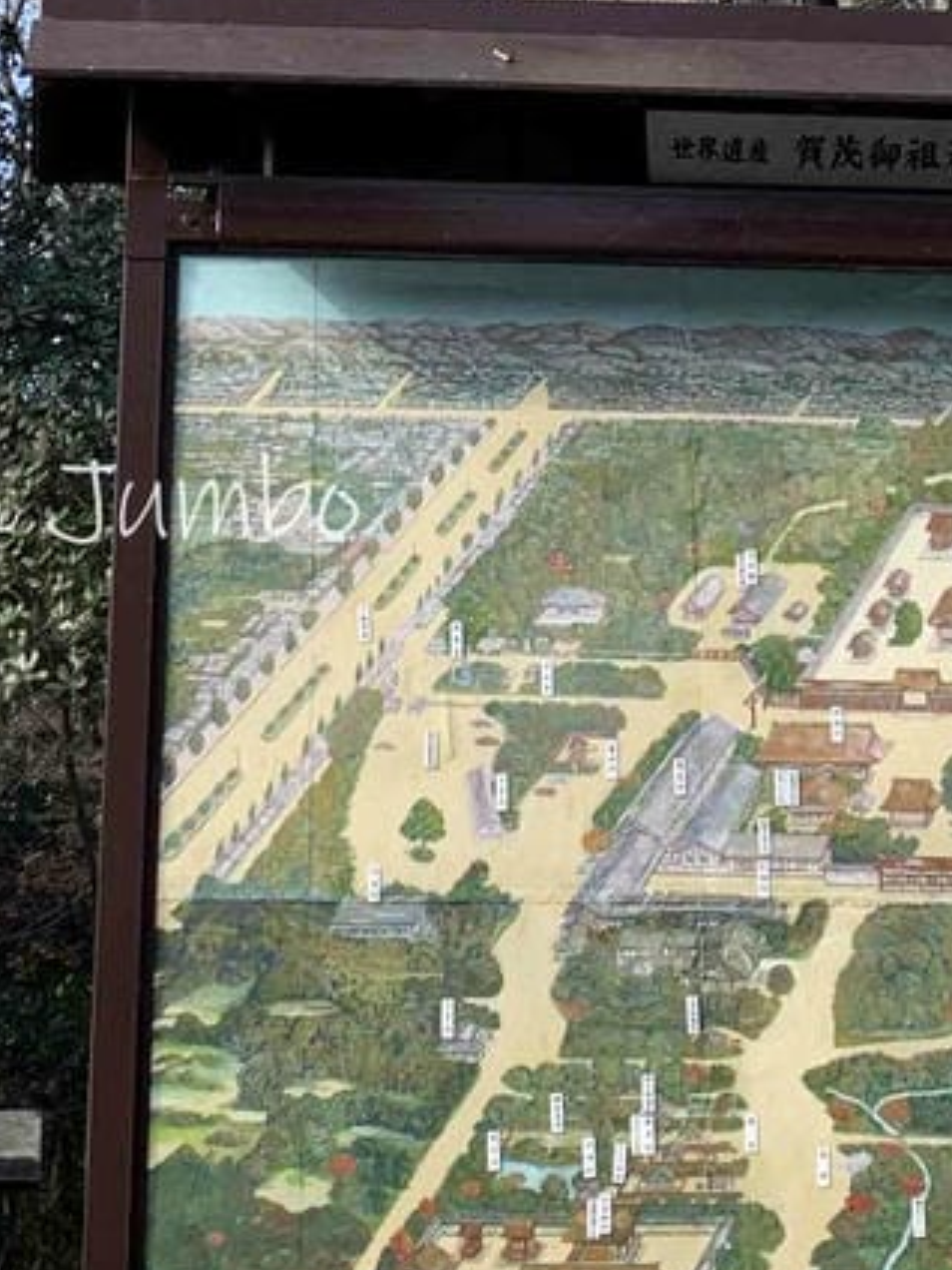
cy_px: -81
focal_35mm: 98
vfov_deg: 19.3
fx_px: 3594
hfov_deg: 15.1
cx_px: 524
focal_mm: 4.25
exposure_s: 1/467
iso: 25
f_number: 1.8
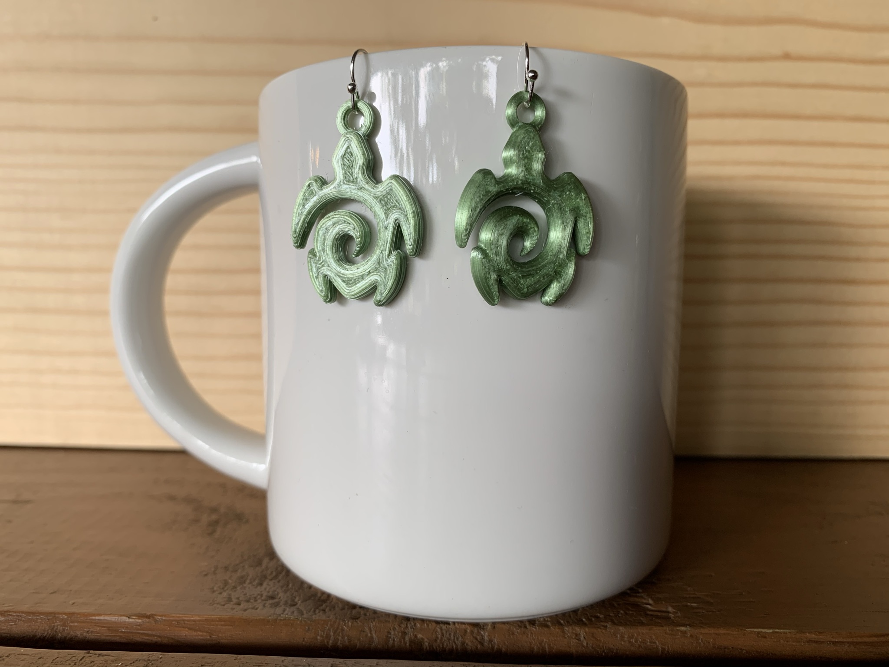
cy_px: 334
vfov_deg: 53.1
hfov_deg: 67.3
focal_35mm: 26
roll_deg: +0.3
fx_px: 668
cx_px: 444
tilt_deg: -5.9
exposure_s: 1/121
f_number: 1.8
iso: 40
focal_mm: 4.25
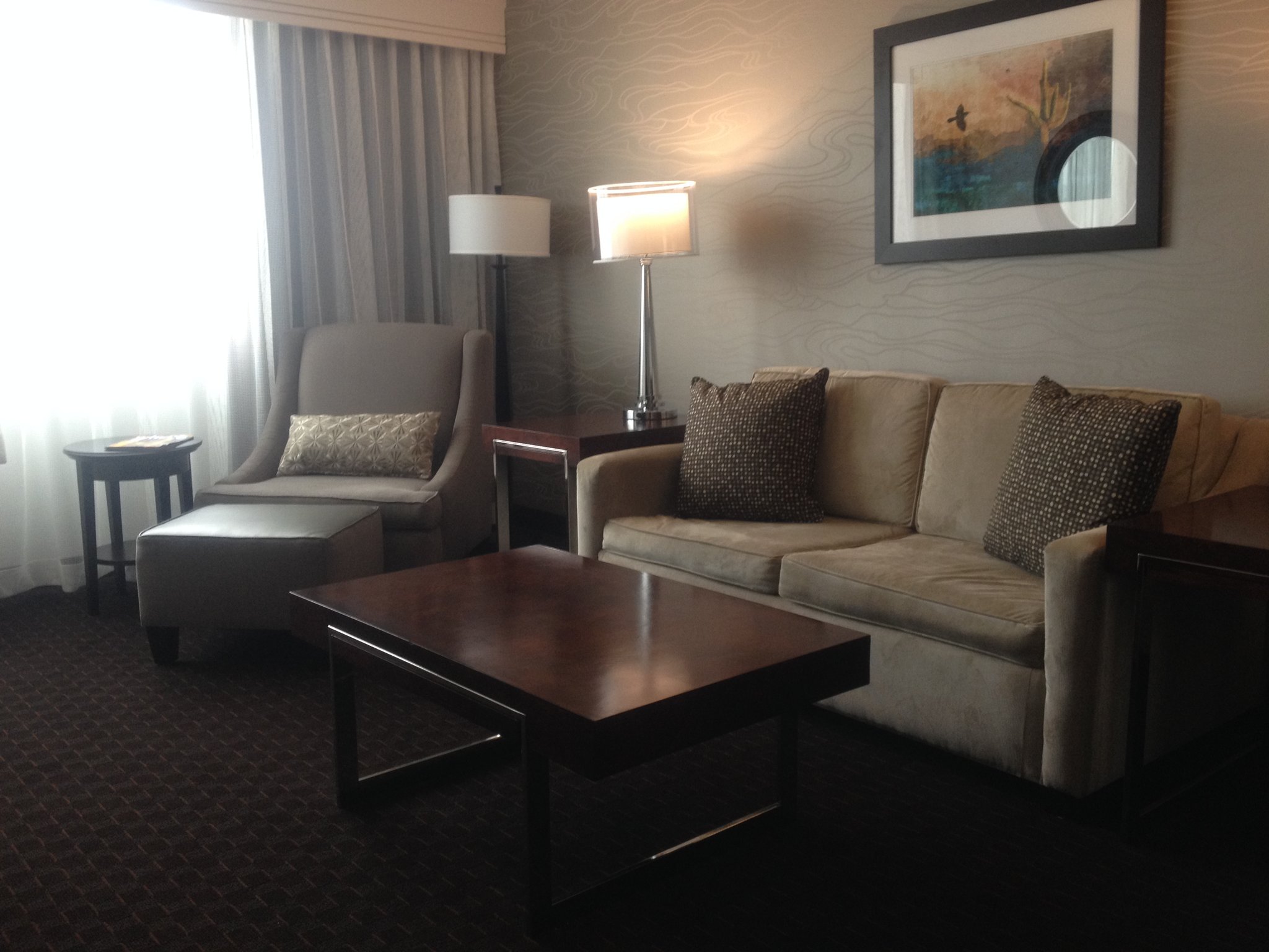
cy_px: 476
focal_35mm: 35
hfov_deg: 52.6
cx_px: 634
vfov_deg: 40.7
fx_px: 1283
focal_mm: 4.28
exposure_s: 1/20
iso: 100
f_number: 2.4
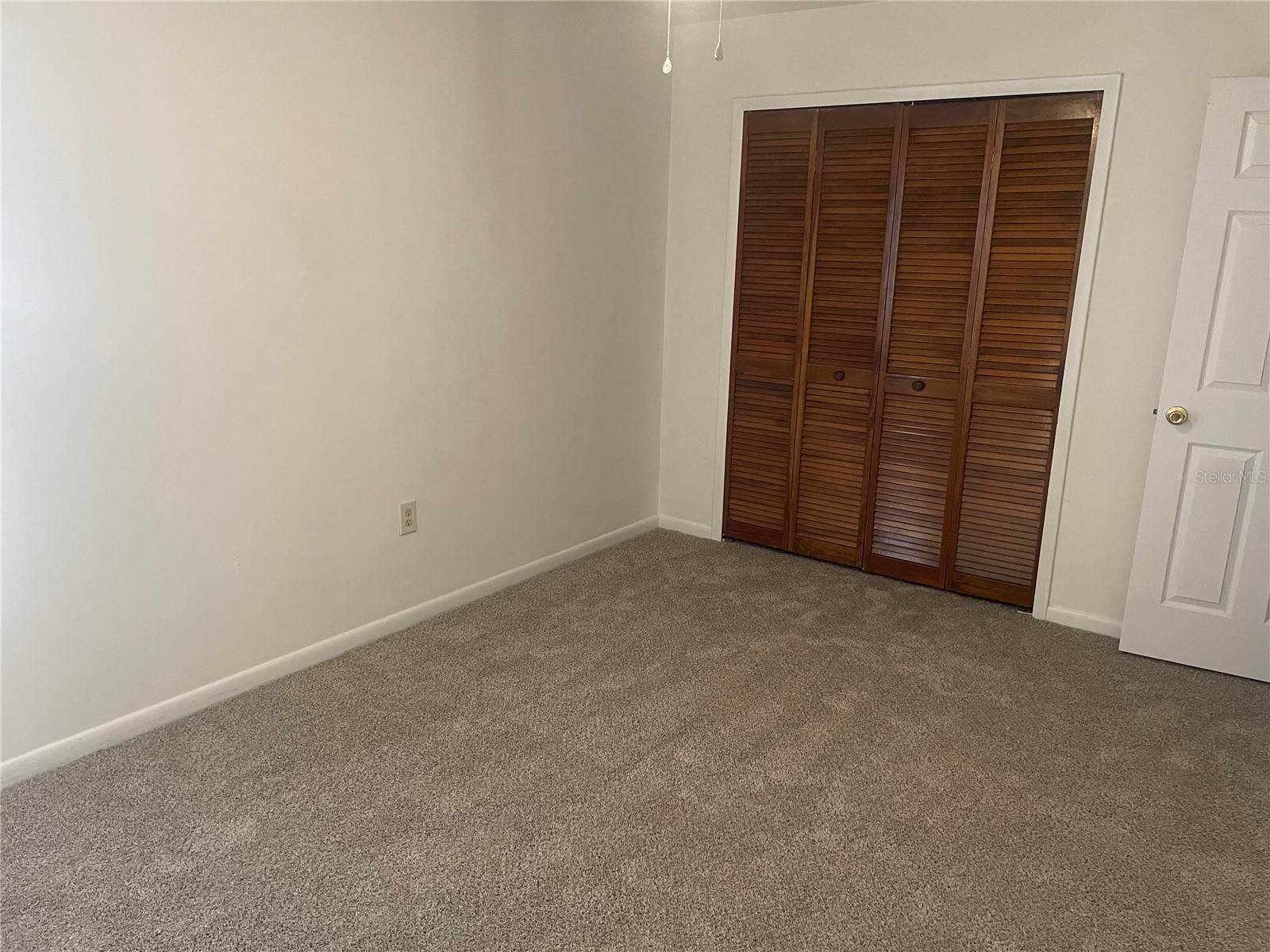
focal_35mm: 26
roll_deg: -1.6
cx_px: 635
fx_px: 954
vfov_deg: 53.1
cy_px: 476
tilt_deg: -14.7
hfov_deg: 67.3
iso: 250
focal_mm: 4.2
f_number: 1.6
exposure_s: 1/60
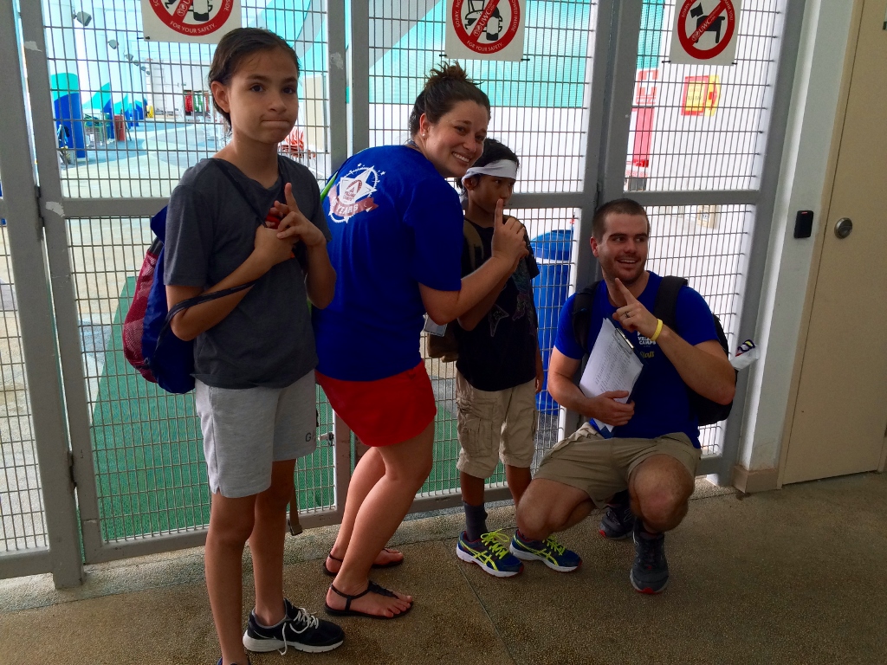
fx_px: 743
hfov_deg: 61.7
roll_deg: -0.3
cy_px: 332
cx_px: 444
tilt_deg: -16.7
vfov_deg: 48.2
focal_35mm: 29
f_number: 2.2
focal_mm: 4.15
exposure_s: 1/100
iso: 64
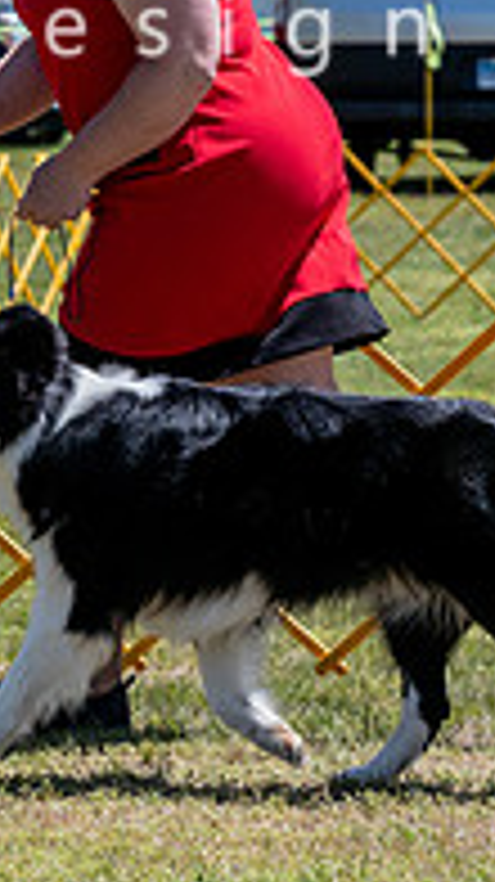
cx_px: 140
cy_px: 189
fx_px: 8695
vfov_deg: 5.8
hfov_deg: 3.3
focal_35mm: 372
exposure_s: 1/1600
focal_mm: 103
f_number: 7.1
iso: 500
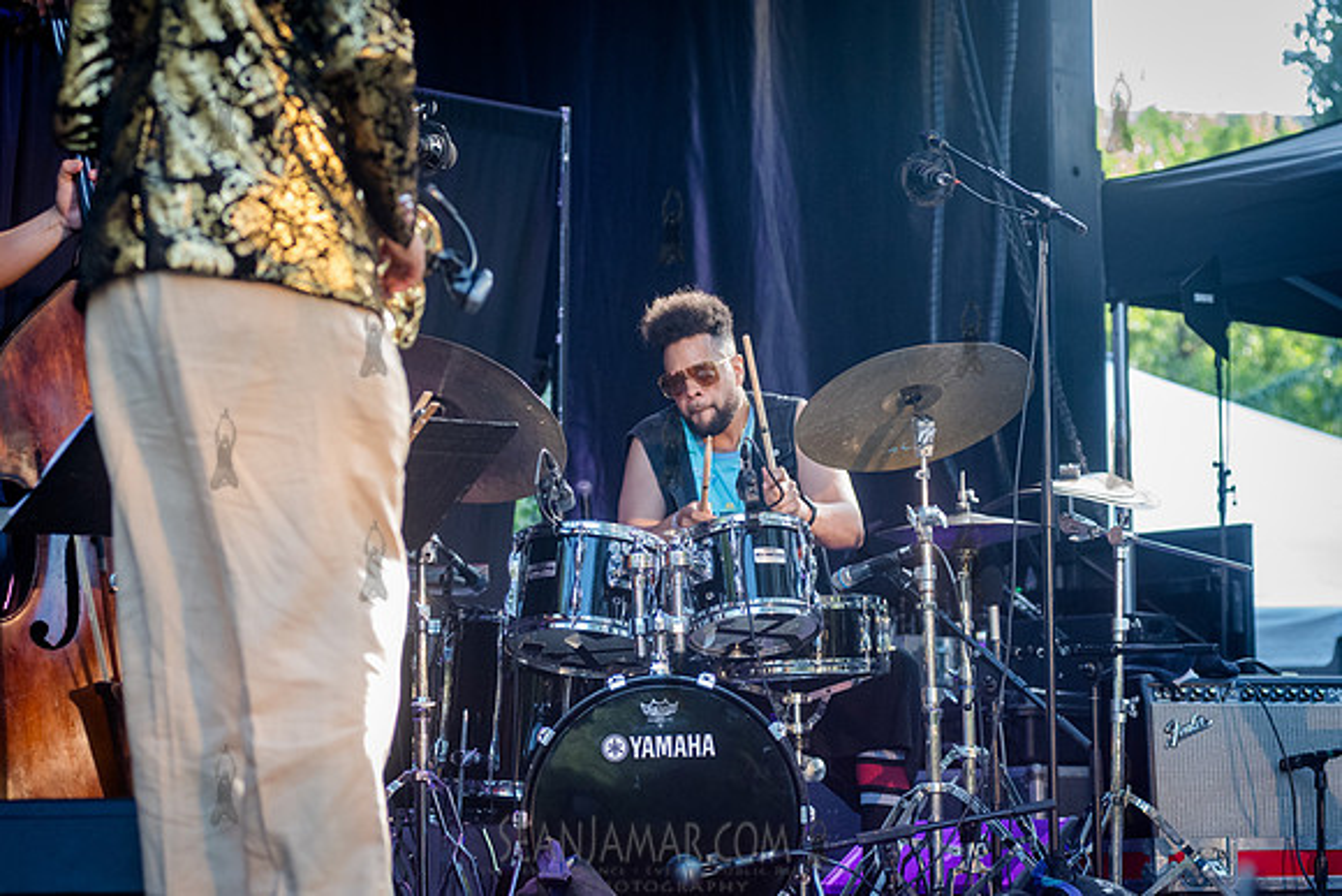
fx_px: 3404
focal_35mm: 91
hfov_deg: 22.3
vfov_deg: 15.0
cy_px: 498
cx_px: 705
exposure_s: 1/800
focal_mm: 80
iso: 2500
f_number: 4
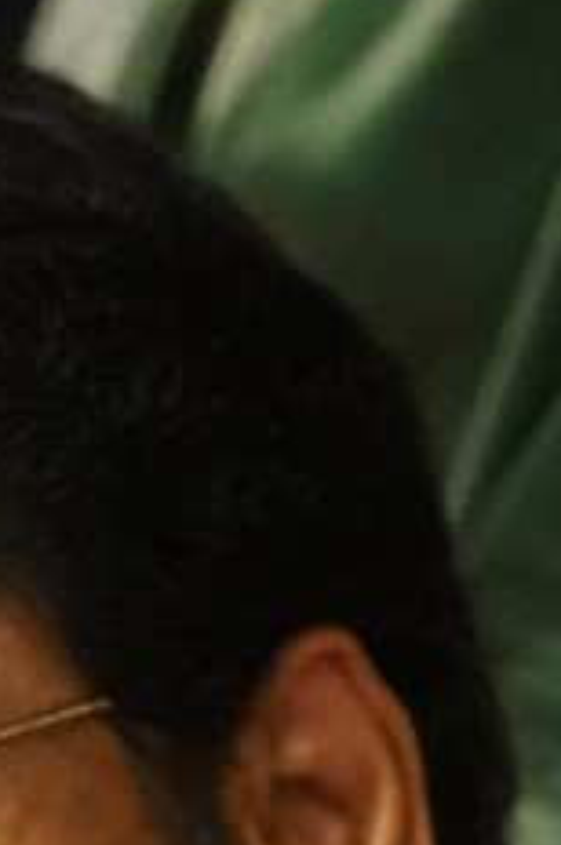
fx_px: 12237
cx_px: -342
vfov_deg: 3.9
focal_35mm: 522
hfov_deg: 2.6
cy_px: 1564
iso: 4000
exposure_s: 1/160
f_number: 2.8
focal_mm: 75
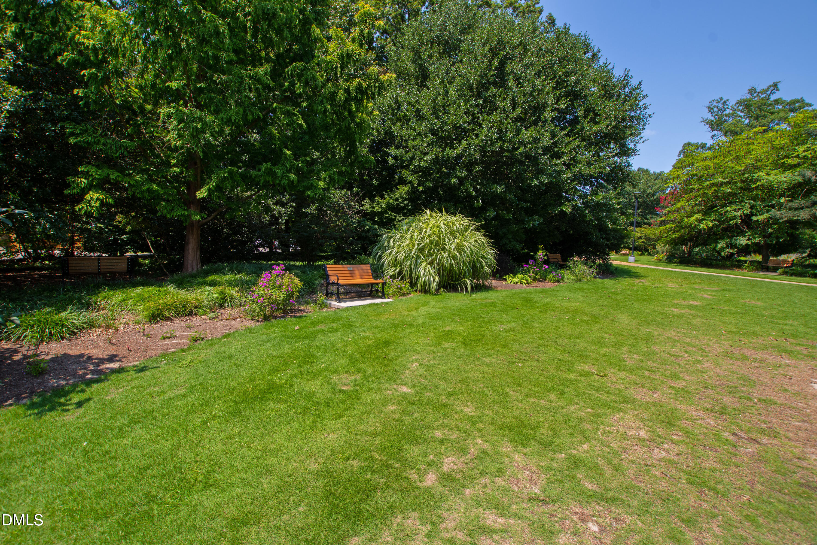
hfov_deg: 100.4
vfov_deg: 77.3
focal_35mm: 15
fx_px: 340
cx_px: 408
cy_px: 272
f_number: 8
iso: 100
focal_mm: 10
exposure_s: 1/125
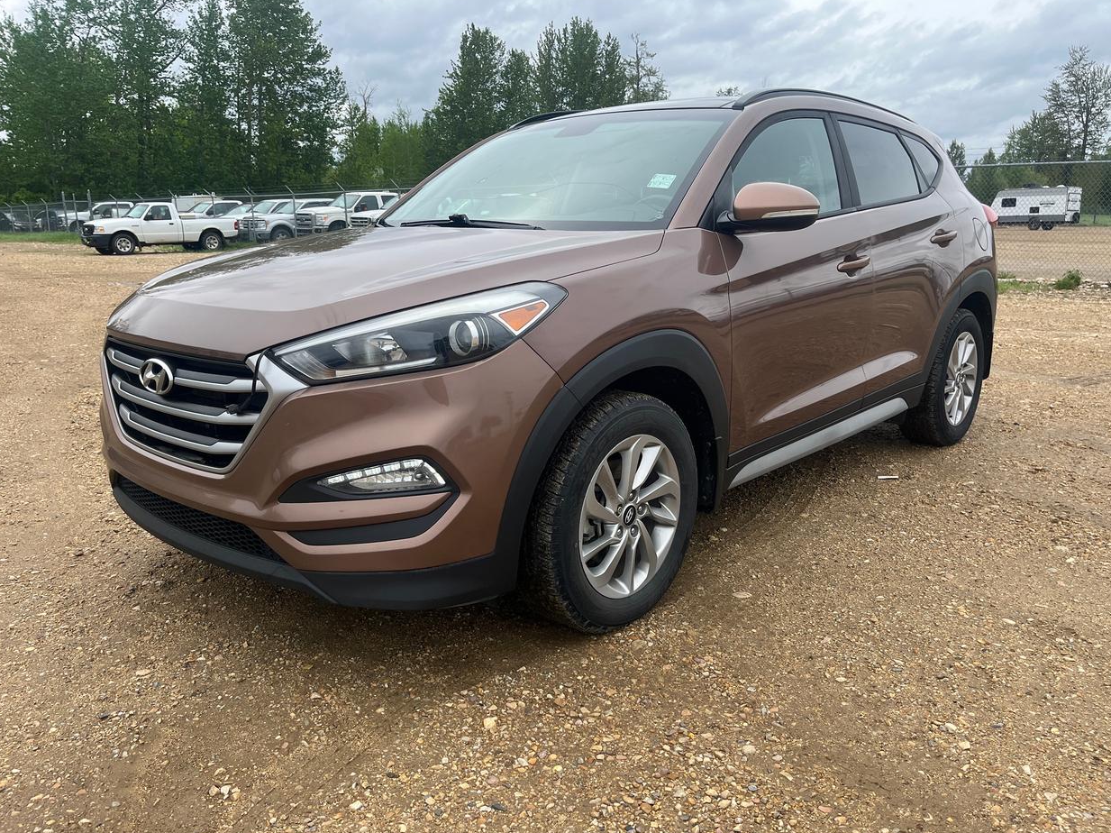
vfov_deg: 51.3
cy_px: 423
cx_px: 554
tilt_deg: -14.4
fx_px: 866
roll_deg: -0.2
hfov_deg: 65.3
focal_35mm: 27
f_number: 1.6
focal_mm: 5.1
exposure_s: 1/1672
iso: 50
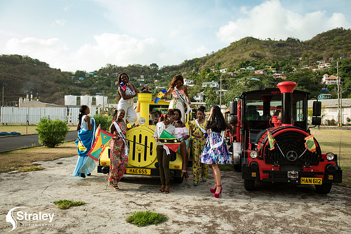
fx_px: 273
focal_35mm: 28
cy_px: 117
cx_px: 176
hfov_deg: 65.5
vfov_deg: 46.4
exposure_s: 1/125
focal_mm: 28
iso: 80
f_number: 6.3
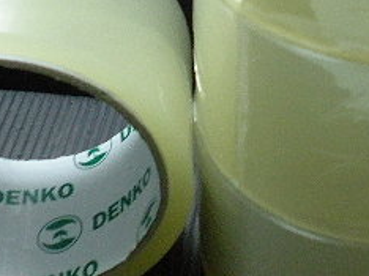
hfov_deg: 18.9
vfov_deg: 14.0
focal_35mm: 104
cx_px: 248
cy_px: -2
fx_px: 1107
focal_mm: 6.3
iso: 400
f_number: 3.1
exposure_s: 1/8.6
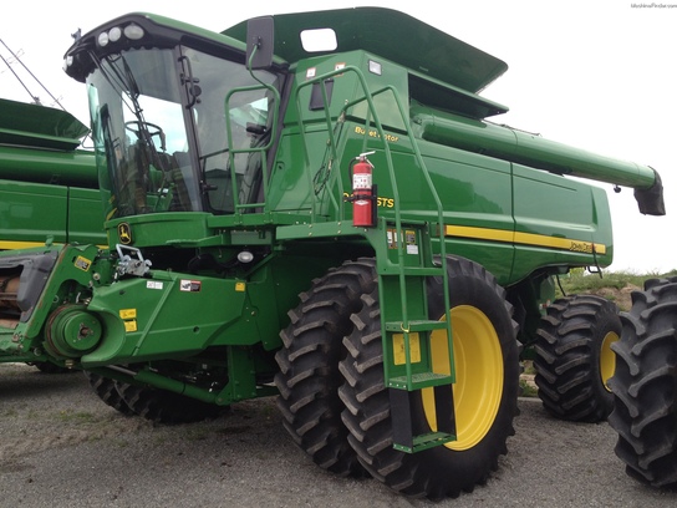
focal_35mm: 35
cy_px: 254
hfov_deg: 52.6
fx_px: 685
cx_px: 338
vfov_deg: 40.7
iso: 64
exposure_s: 1/516
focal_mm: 4.28
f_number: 2.4
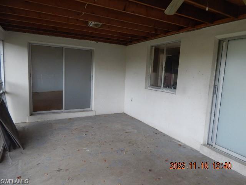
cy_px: 92
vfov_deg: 61.1
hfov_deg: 76.4
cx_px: 123
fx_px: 156
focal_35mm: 22
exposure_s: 1/50
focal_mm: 4
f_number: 3
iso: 125
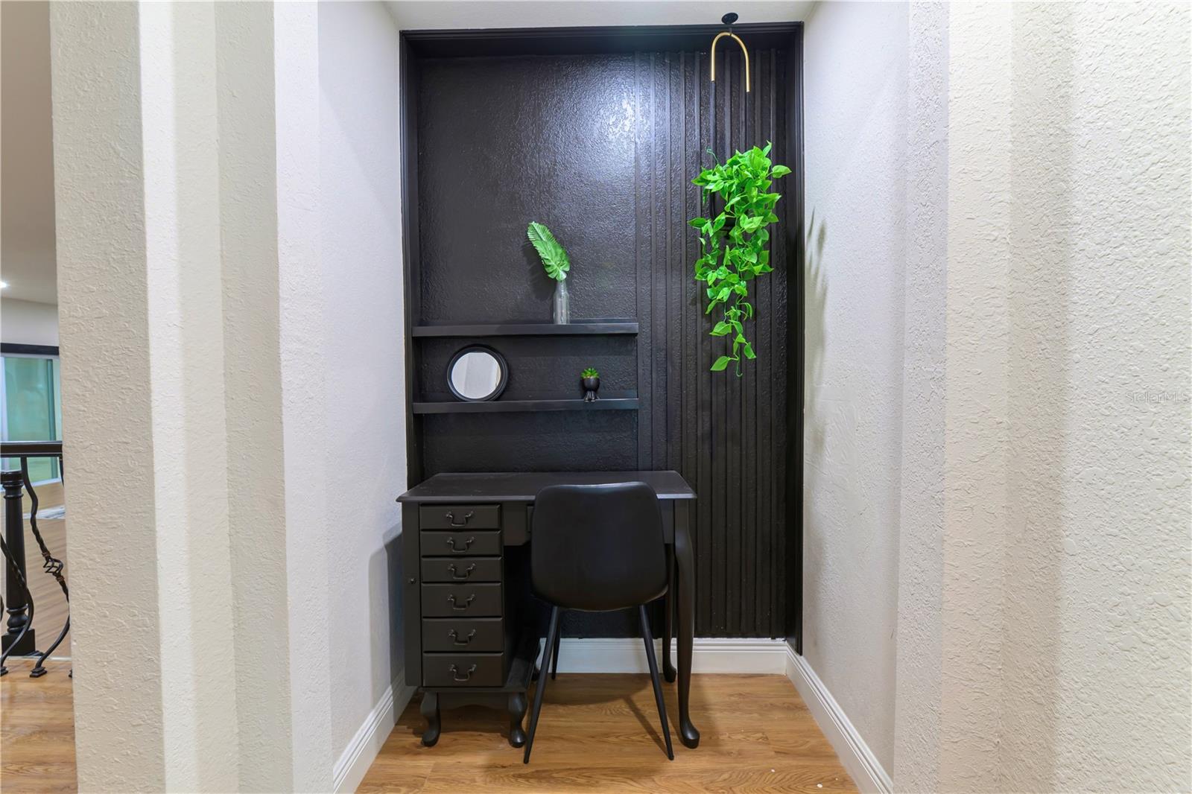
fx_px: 530
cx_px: 596
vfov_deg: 73.7
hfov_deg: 96.7
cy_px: 397
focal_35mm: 16
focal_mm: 16
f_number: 7.1
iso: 500
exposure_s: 1/30
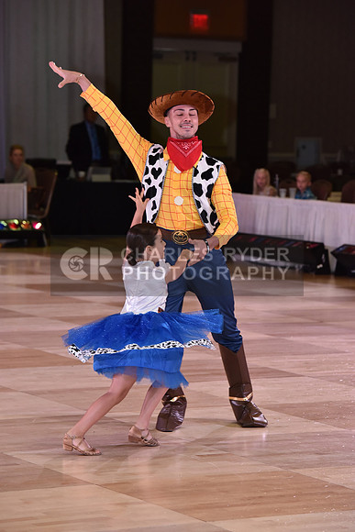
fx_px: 2217
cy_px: 266
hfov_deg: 9.2
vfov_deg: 13.7
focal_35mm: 150
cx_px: 178
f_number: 6.3
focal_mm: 150
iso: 1600
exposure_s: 1/250
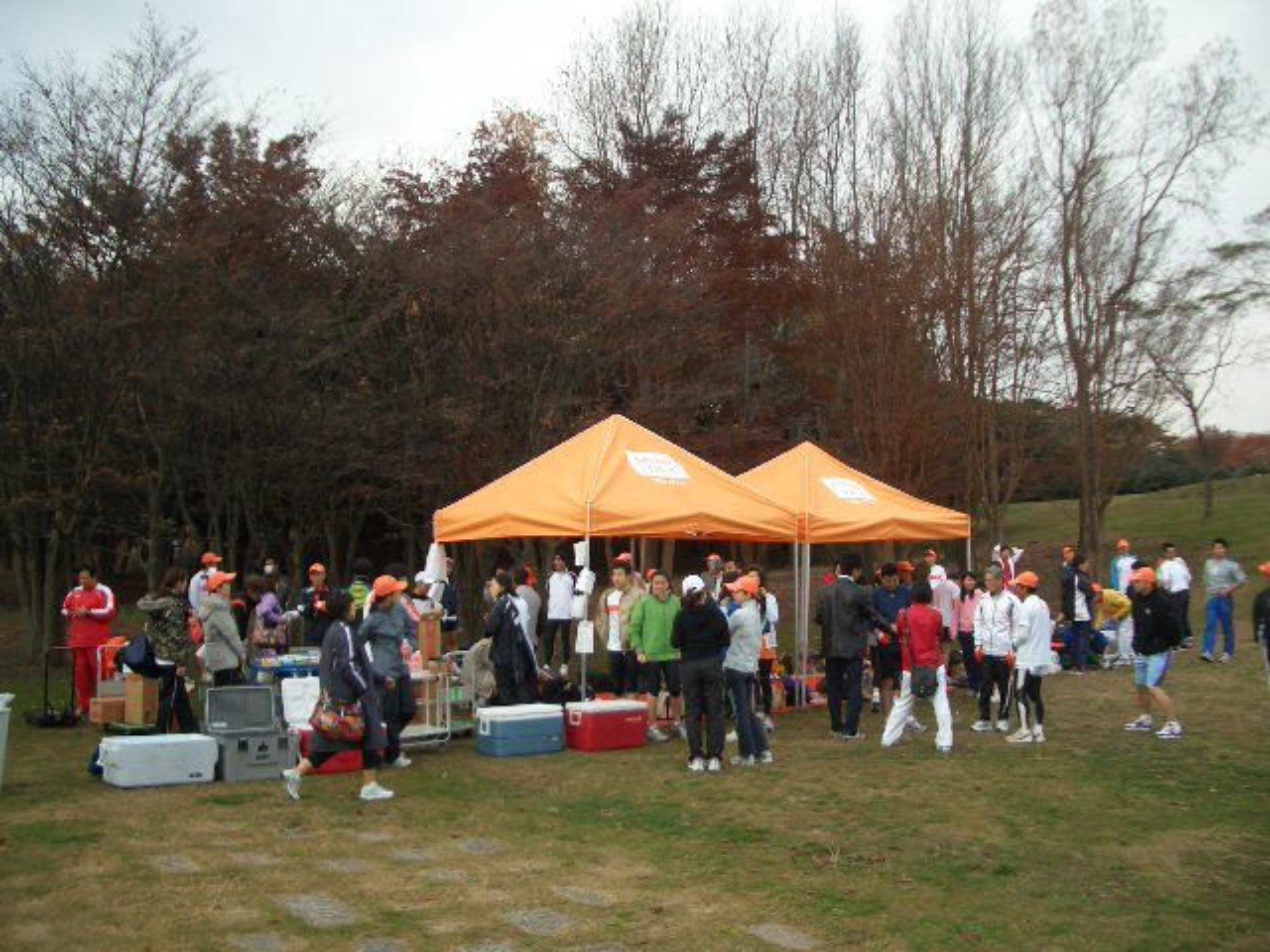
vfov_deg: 40.7
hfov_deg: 52.6
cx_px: 635
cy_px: 476
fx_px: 1284
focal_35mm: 35
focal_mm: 5.8
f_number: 2.6
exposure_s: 1/400
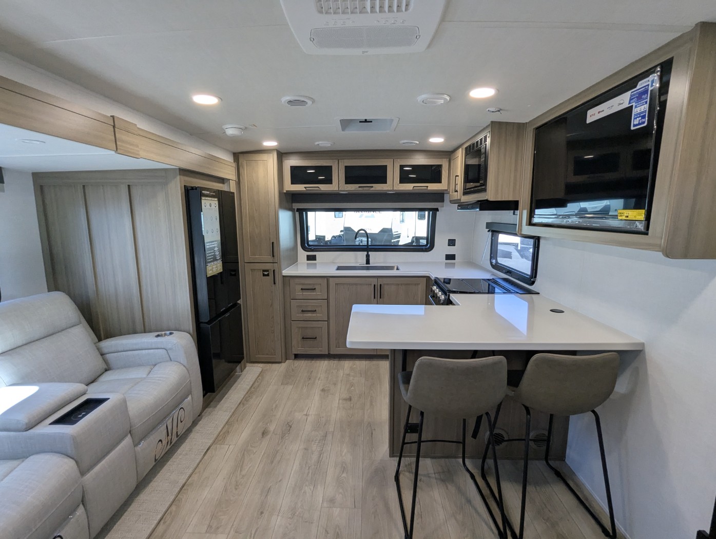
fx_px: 331
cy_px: 270
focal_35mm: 16
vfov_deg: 78.2
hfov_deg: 94.4
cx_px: 358
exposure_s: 1/114
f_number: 2.2
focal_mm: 2.35
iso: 166
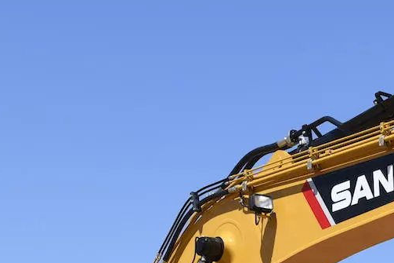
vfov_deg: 8.8
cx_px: 328
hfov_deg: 13.5
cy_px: 415
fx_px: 1652
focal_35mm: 151
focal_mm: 38
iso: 100
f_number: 9
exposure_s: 1/200
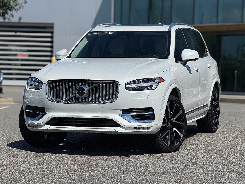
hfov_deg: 16.4
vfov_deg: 12.3
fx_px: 849
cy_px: 92
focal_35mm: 120
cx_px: 122
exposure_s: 1/3891
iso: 40
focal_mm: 15.66
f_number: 2.8
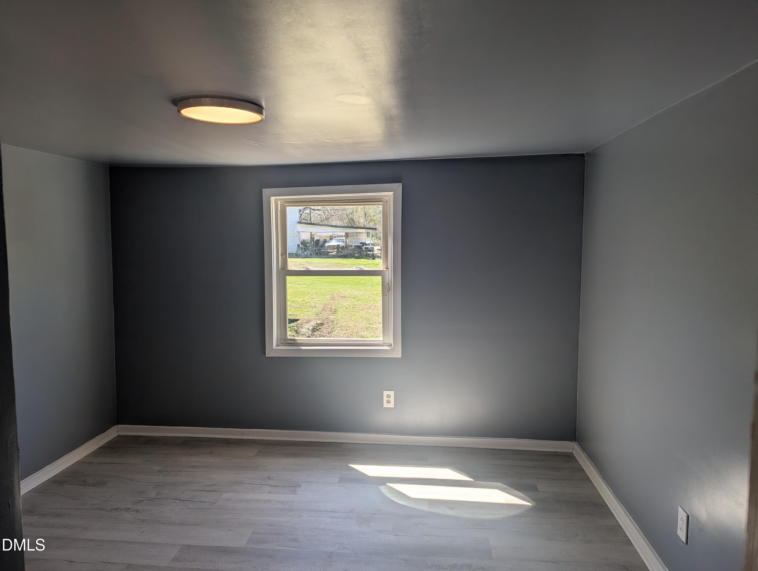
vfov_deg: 56.9
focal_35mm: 24
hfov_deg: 71.5
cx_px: 379
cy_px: 286
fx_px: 526
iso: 45
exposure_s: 1/424
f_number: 1.85
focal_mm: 6.81
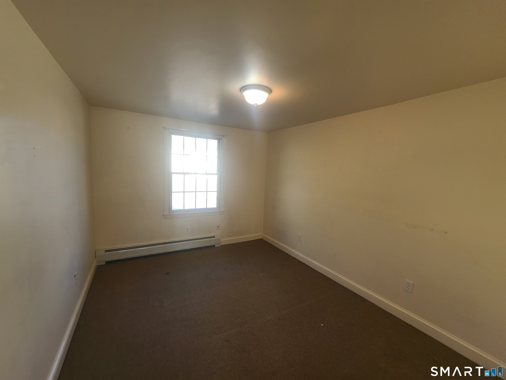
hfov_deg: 106.2
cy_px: 190
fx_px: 190
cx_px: 253
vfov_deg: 89.9
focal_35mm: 13
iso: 100
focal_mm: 2.2
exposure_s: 1/60
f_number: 2.2
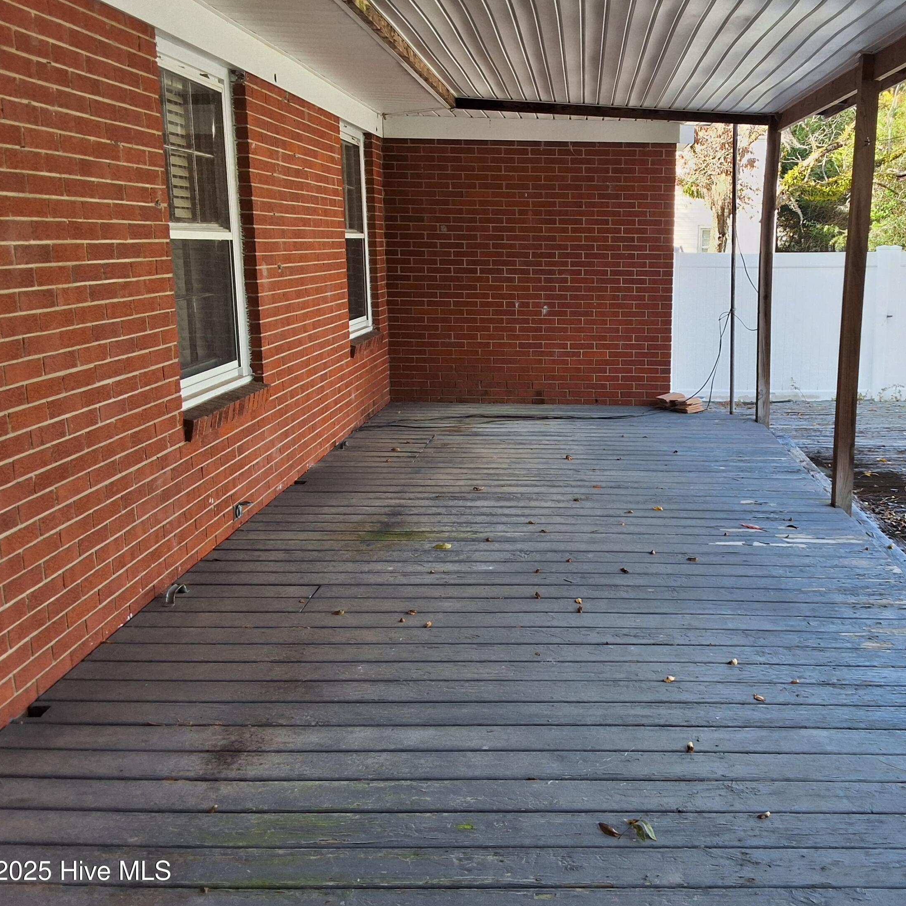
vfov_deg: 48.4
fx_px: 1007
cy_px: 447
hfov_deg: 47.8
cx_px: 594
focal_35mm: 34
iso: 32
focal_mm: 2.91
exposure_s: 1/276
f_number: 1.9
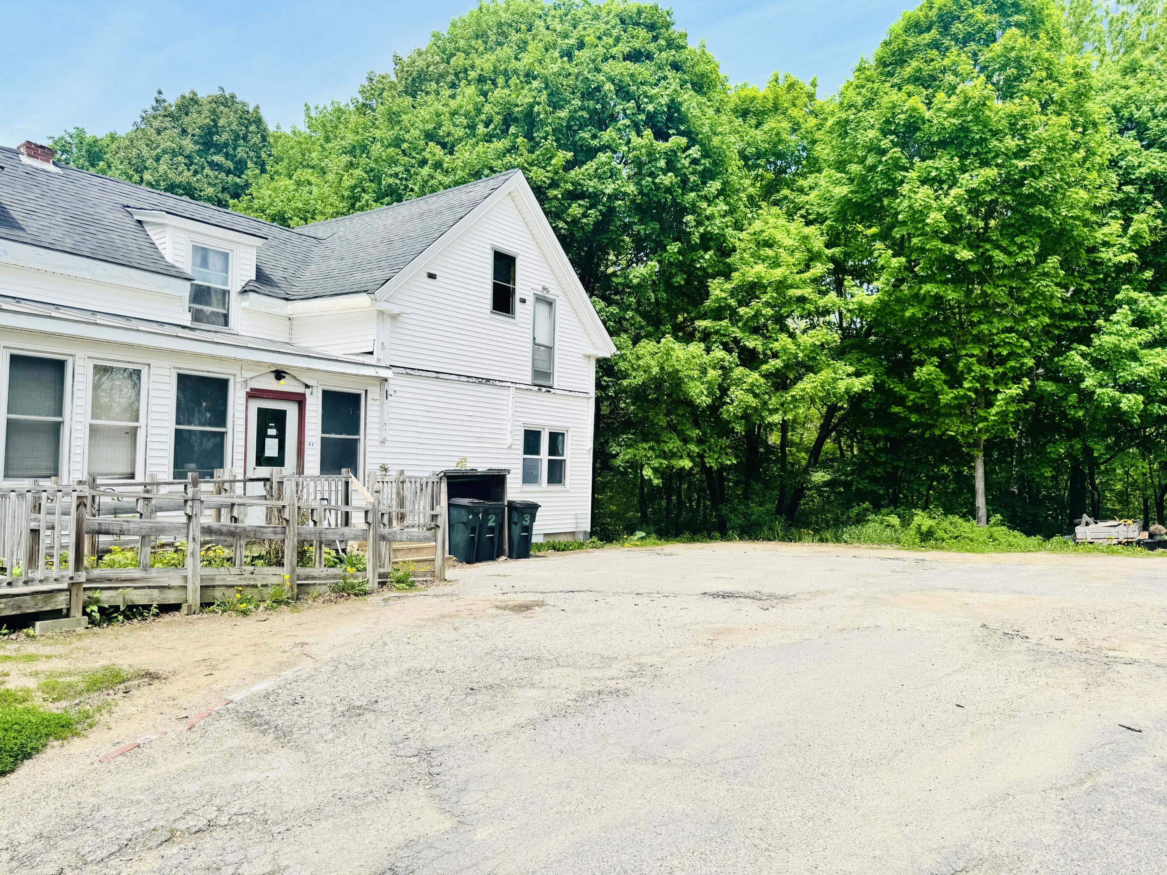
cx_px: 584
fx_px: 809
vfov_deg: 56.8
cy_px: 438
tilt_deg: +2.7
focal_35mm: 24
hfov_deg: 71.6
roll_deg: +0.7
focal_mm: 6.76
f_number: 1.78
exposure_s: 1/3247
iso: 80
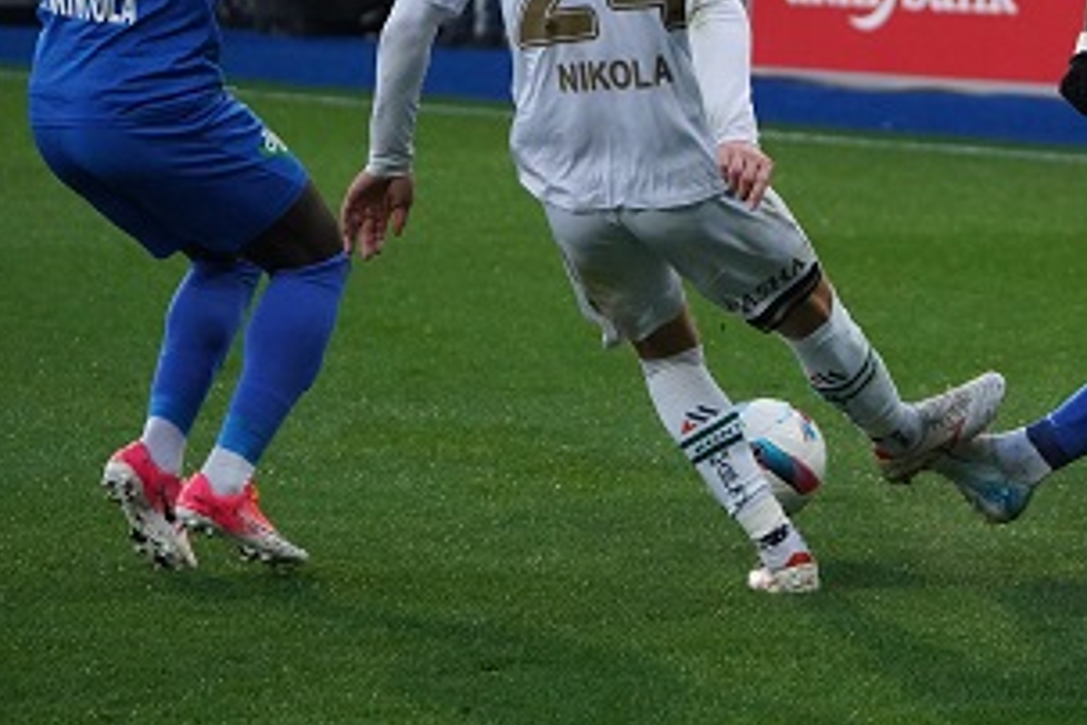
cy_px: 158
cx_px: 1055
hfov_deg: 7.5
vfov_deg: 5.0
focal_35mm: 275
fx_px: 8303
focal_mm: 139
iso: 6400
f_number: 4.5
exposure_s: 1/2000
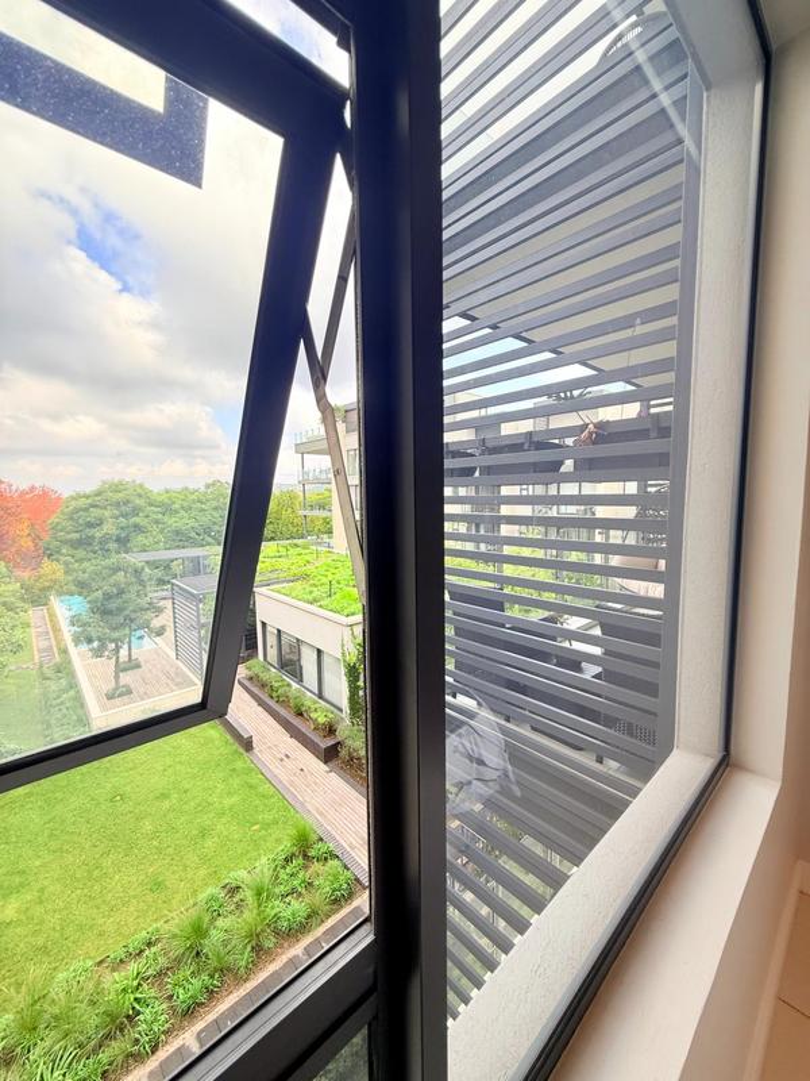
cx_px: 405
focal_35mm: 14
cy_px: 540
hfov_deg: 85.7
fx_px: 437
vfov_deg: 102.1
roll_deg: +0.7
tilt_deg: -5.5
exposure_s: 1/235
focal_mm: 2.22
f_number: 2.2
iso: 64
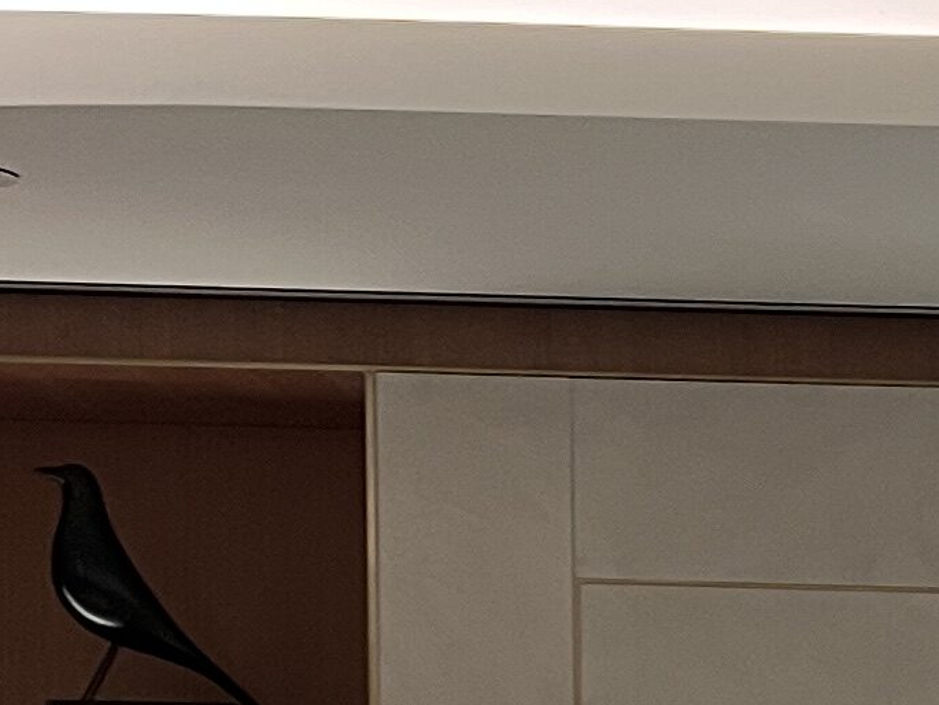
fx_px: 4151
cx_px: 1358
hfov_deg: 12.4
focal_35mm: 153
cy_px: 1510
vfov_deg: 9.0
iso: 125
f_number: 1.5
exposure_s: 1/64
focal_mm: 5.7
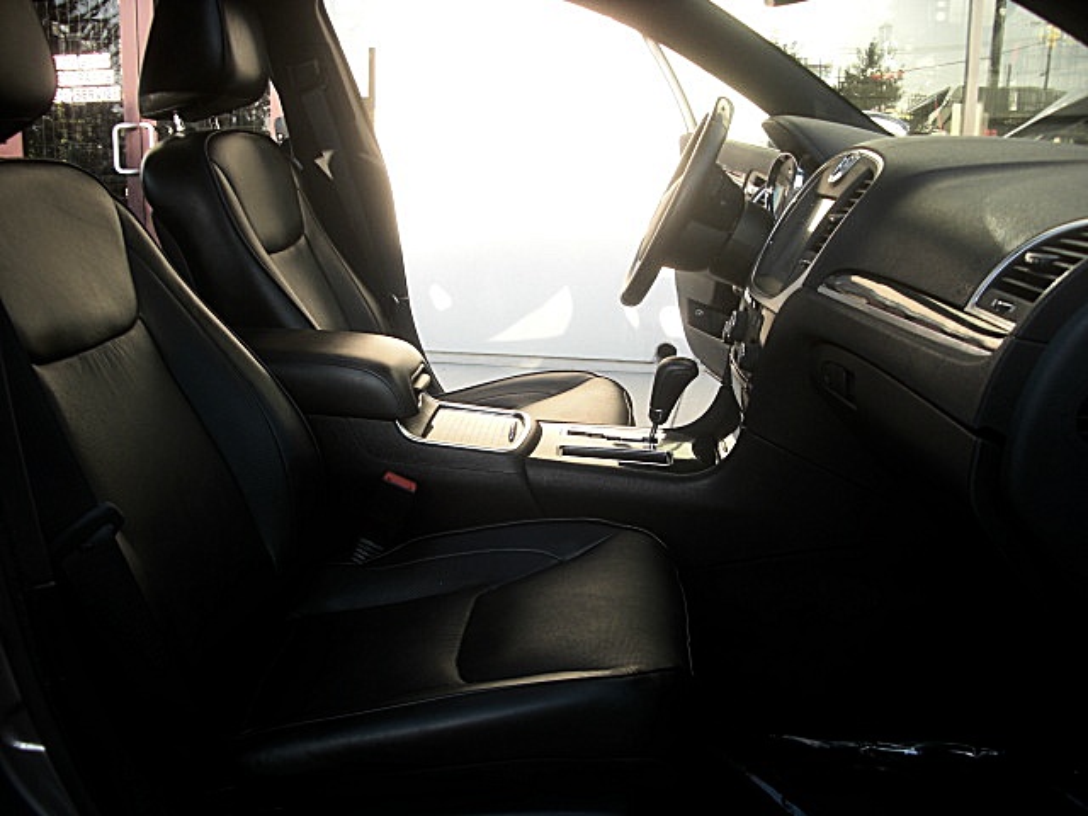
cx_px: 544
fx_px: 1131
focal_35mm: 36
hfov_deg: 51.4
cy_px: 408
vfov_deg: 39.7
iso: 50
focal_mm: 6.3
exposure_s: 1/80
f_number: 2.8
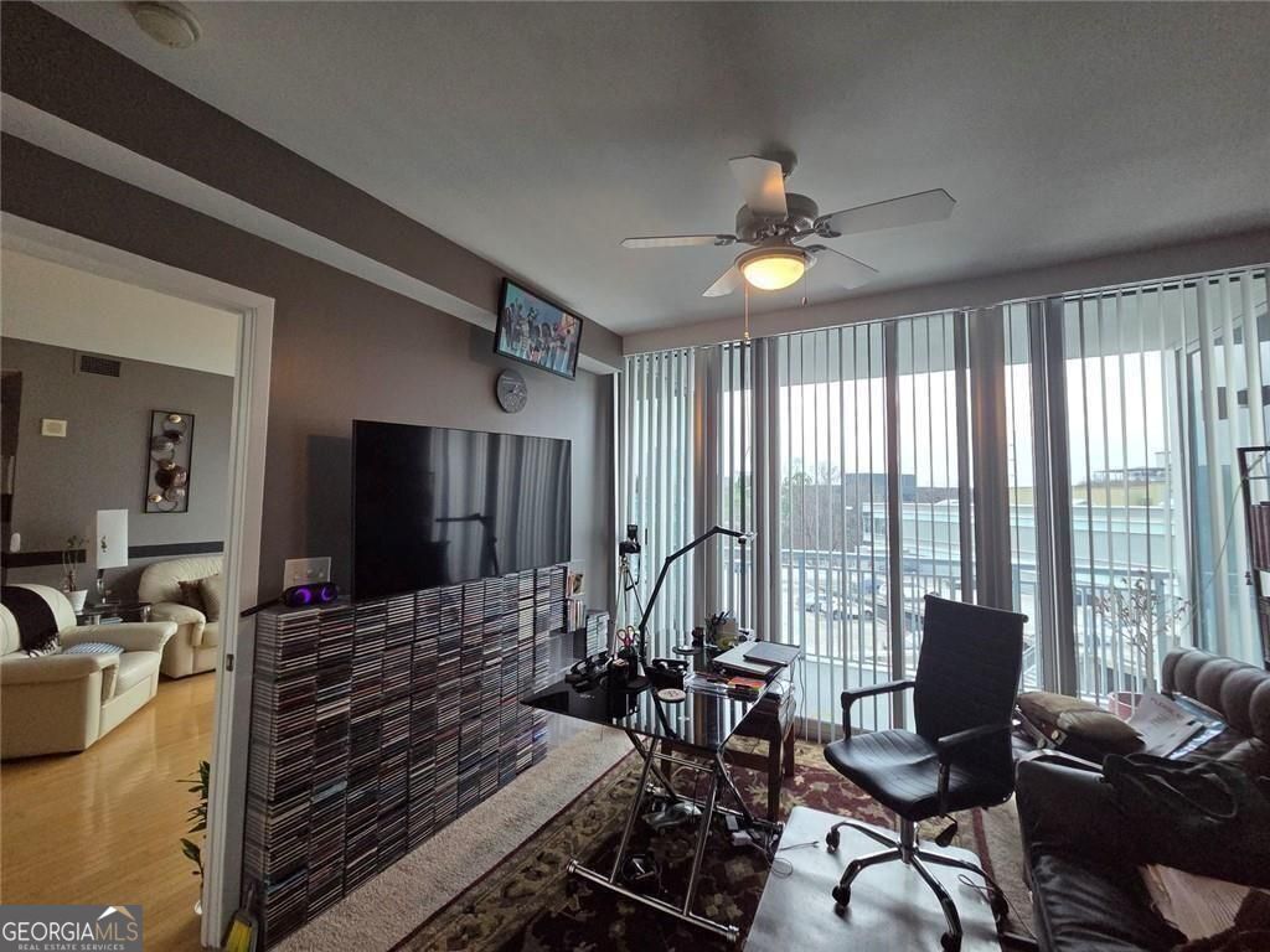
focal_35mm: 13
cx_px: 635
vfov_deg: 89.9
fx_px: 477
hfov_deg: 106.2
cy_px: 476
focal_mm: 2.2
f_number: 2.2
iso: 400
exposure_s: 1/359
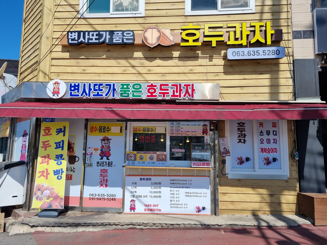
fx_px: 246
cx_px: 164
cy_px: 122
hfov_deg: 67.3
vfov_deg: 53.1
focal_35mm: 26
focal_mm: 5.4
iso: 50
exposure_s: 1/3960
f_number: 1.8
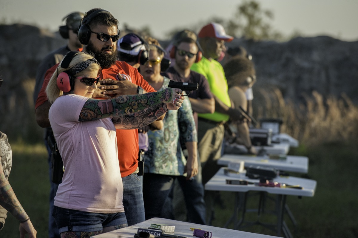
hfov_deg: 10.3
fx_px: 1987
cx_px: 179
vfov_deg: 6.9
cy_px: 119
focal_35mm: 200
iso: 2500
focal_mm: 200
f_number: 5
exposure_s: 1/4000
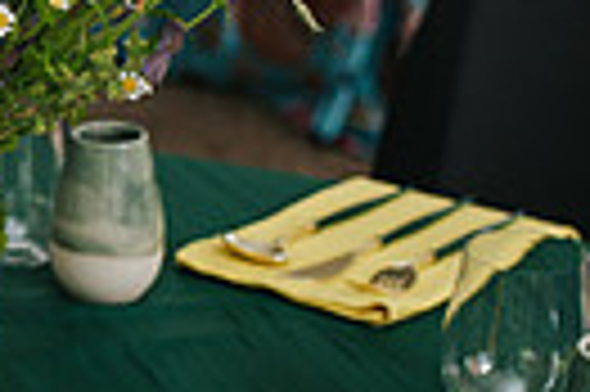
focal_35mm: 155
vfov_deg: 8.8
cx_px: -198
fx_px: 2537
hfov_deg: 12.8
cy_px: 171
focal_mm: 35
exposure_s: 1/200
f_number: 3.2
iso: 1000
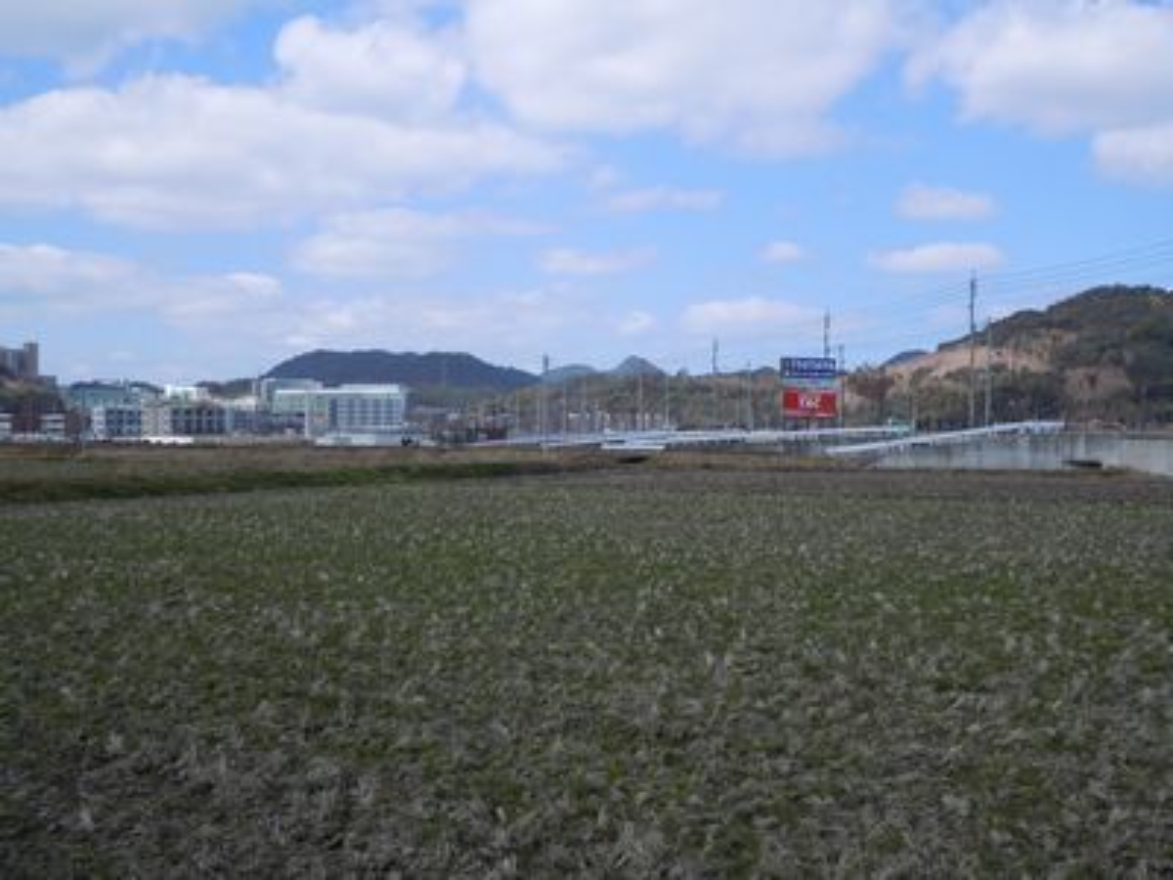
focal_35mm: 39
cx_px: 586
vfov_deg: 36.8
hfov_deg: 47.9
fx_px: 1322
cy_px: 440
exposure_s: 1/800
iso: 100
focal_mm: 6.9
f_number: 4.3
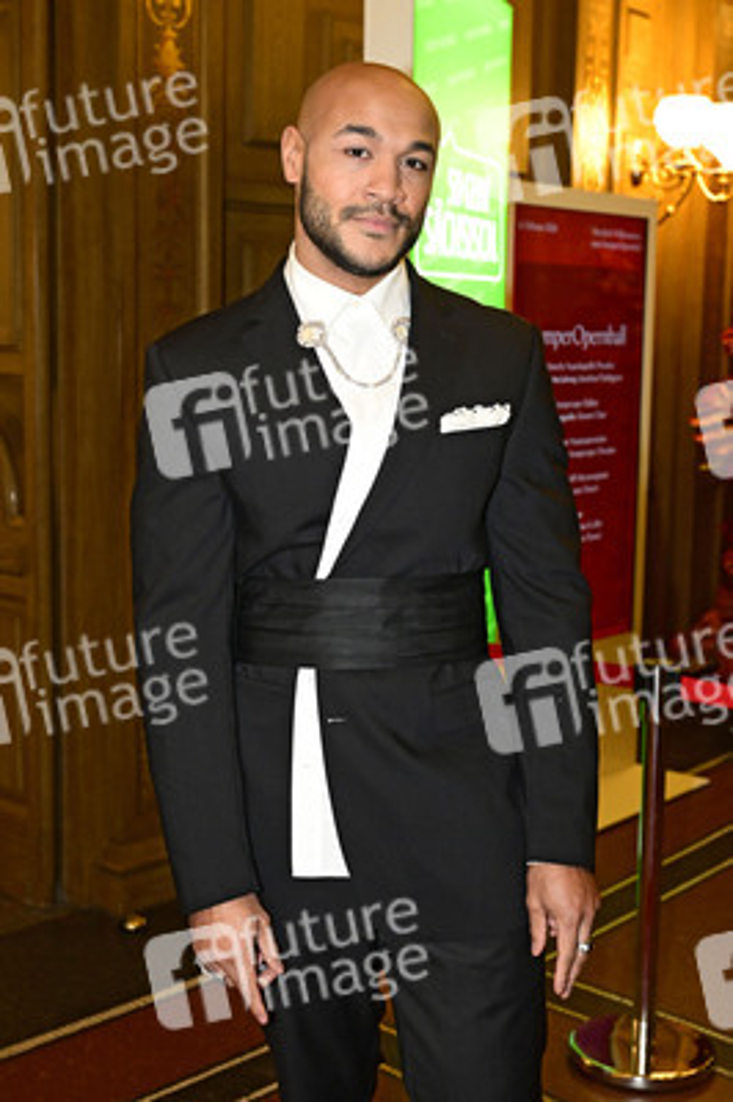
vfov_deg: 48.5
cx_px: 366
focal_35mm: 40
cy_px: 551
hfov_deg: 33.3
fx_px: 1224
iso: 4000
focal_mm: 40
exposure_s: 1/200
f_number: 5
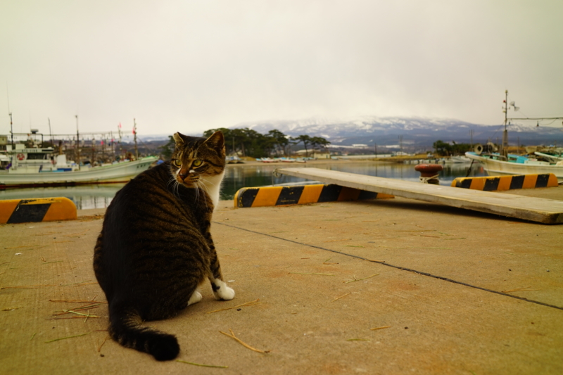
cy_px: 188
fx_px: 469
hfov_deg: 61.9
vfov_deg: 43.6
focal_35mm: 30
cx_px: 282
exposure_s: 1/250
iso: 100
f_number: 4
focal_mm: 20
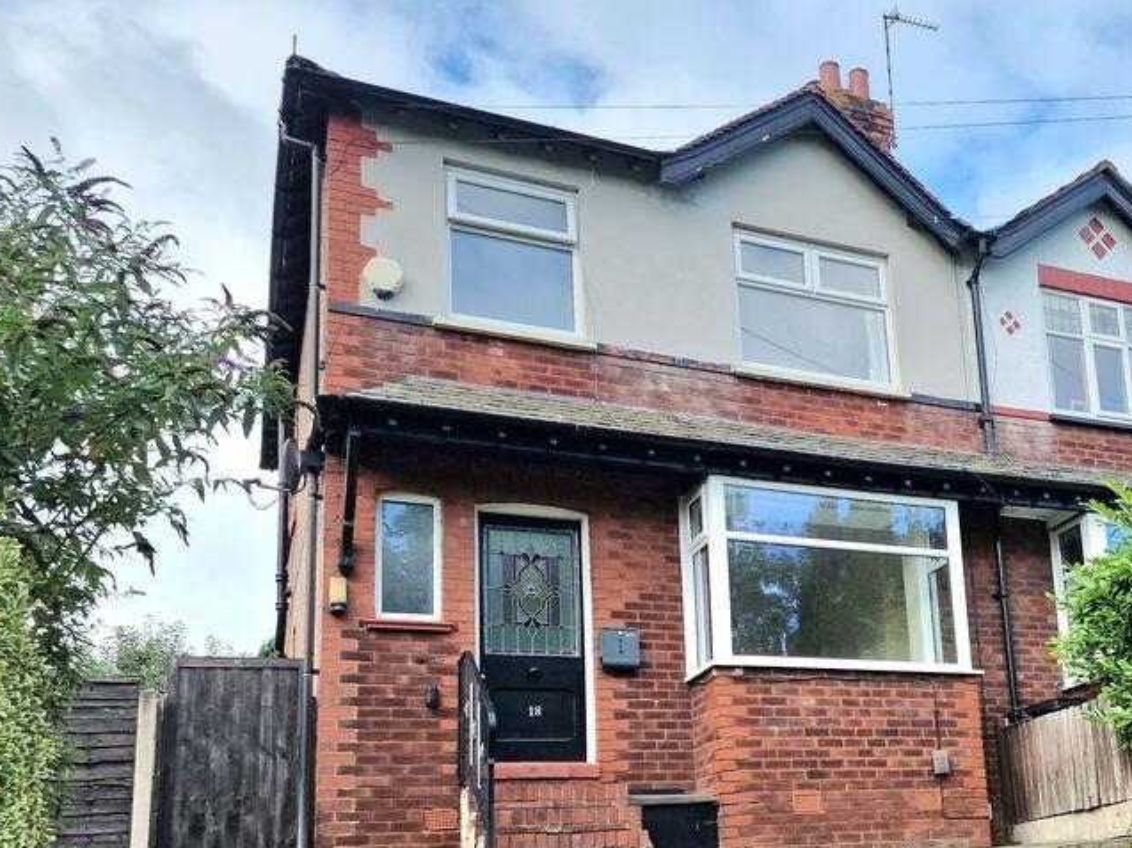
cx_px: 858
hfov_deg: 48.1
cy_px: 652
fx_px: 1209
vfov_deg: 37.5
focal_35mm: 37
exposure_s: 1/476
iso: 50
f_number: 1.8
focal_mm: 6.4
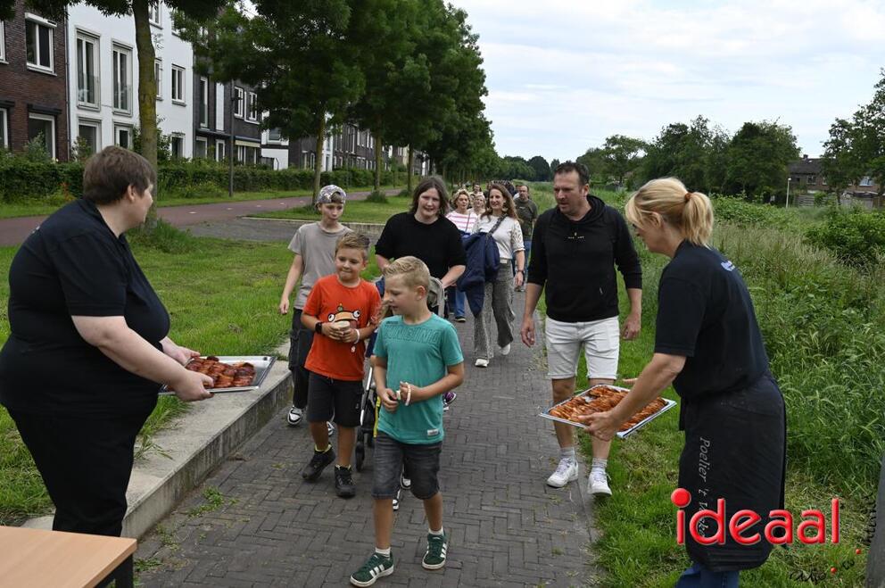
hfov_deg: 55.8
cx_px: 442
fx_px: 835
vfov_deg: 38.8
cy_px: 294
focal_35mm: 34
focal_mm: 34
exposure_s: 1/250
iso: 200
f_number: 5.6
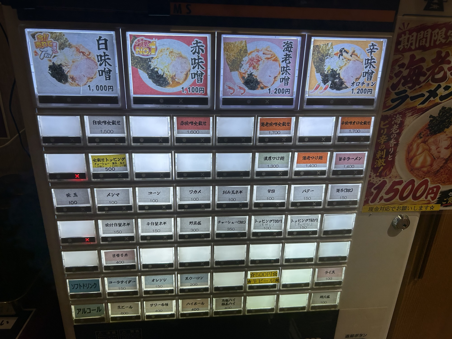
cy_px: 170
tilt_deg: -21.2
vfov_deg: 53.1
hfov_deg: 67.3
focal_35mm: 26
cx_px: 226
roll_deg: -1.6
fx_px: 339
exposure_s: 1/294
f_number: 1.5
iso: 50
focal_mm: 5.7
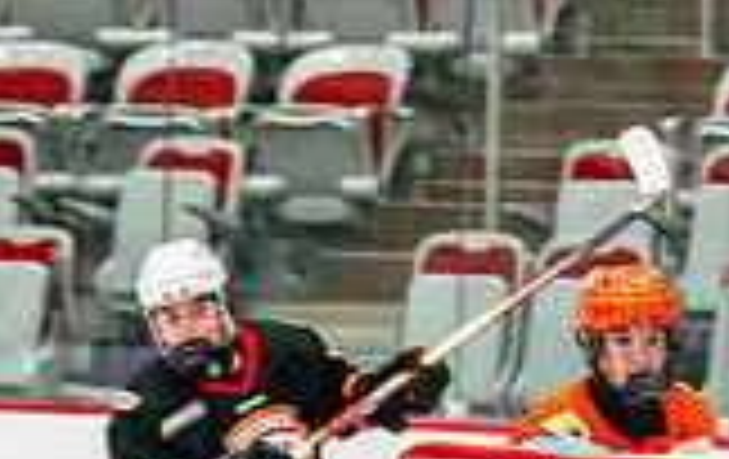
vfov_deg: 2.9
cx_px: 794
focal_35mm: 457
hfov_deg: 4.6
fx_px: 9098
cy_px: 1206
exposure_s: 1/640
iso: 640
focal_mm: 88
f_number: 2.8
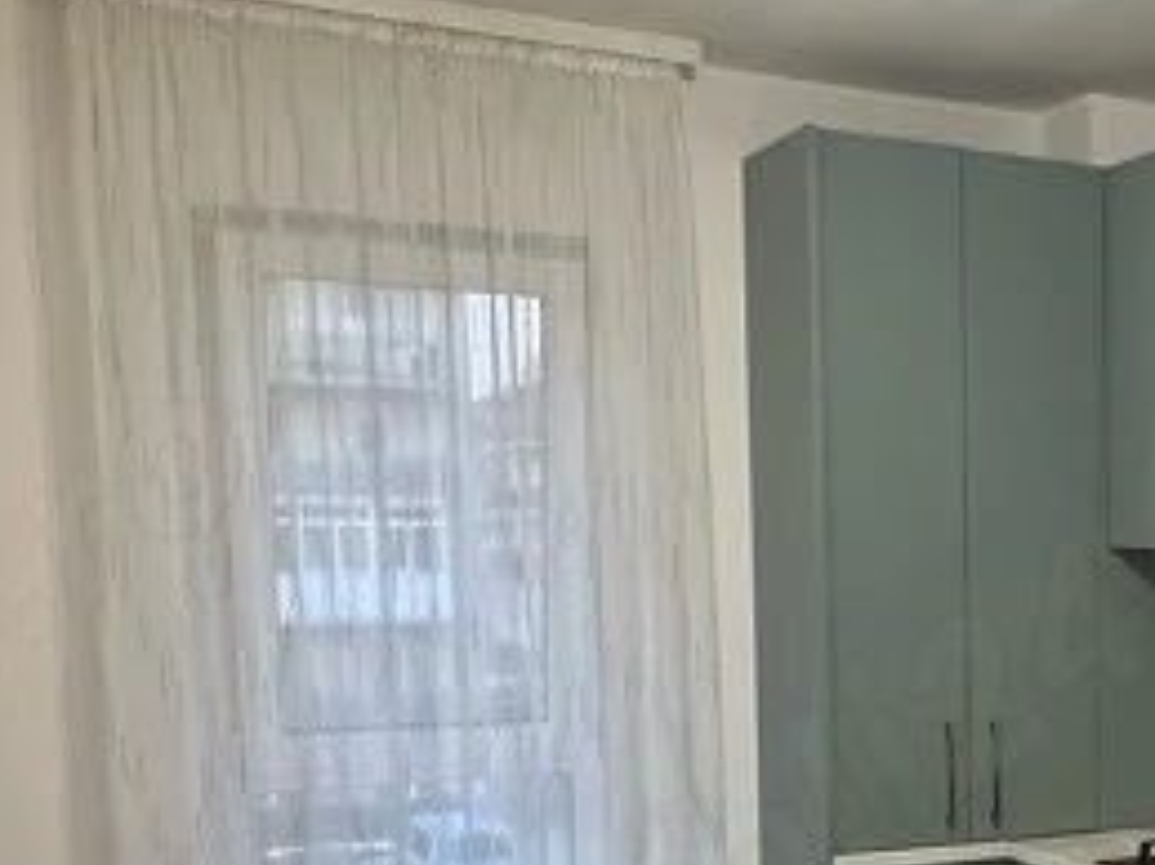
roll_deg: -0.4
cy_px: 789
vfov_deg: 26.1
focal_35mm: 54
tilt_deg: -7.7
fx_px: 1801
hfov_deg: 32.1
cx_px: 1213
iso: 160
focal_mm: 2.22
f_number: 2.2
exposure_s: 1/50
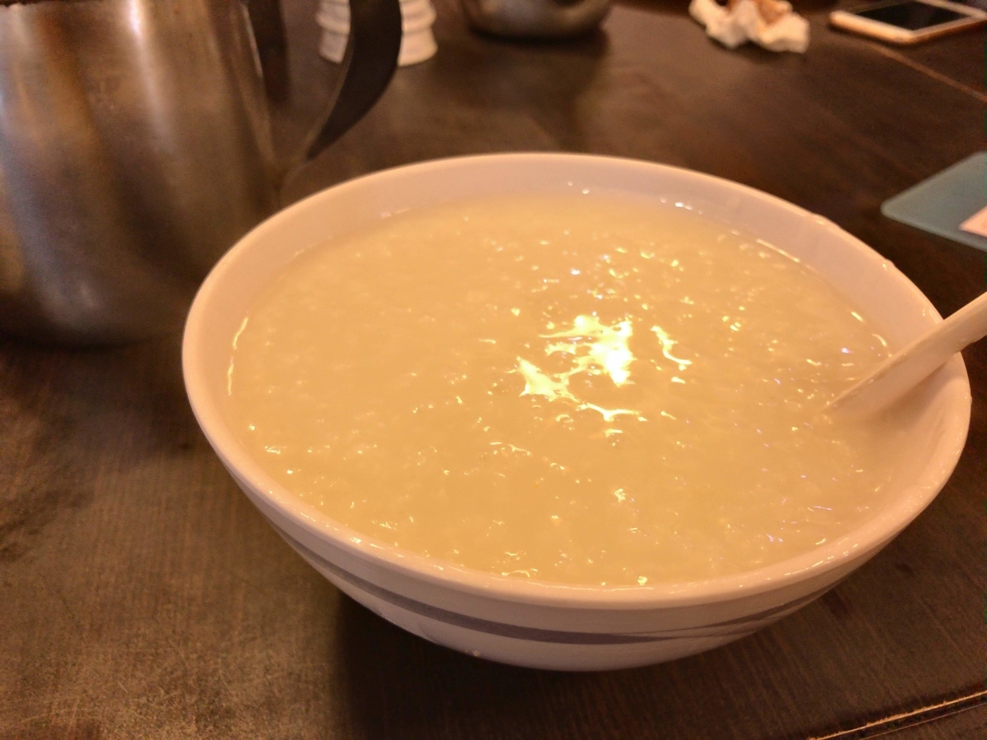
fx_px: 798
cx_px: 494
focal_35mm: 28
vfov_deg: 49.7
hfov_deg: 63.4
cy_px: 370
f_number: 1.8
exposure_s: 1/20
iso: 125
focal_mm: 3.99
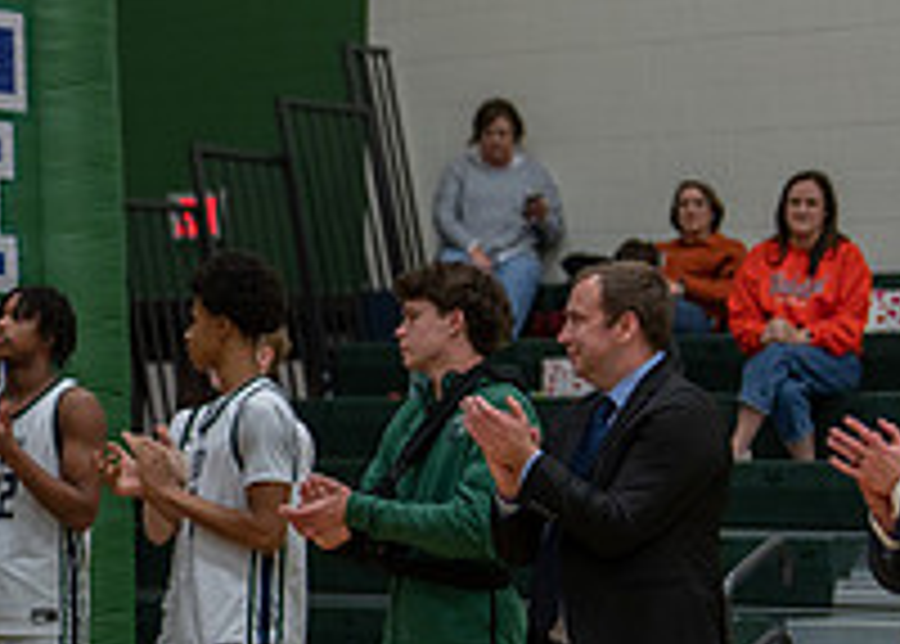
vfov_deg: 9.4
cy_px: 482
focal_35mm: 152
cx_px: -328
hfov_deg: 12.7
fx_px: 3887
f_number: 1.2
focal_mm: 50
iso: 320
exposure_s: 1/400
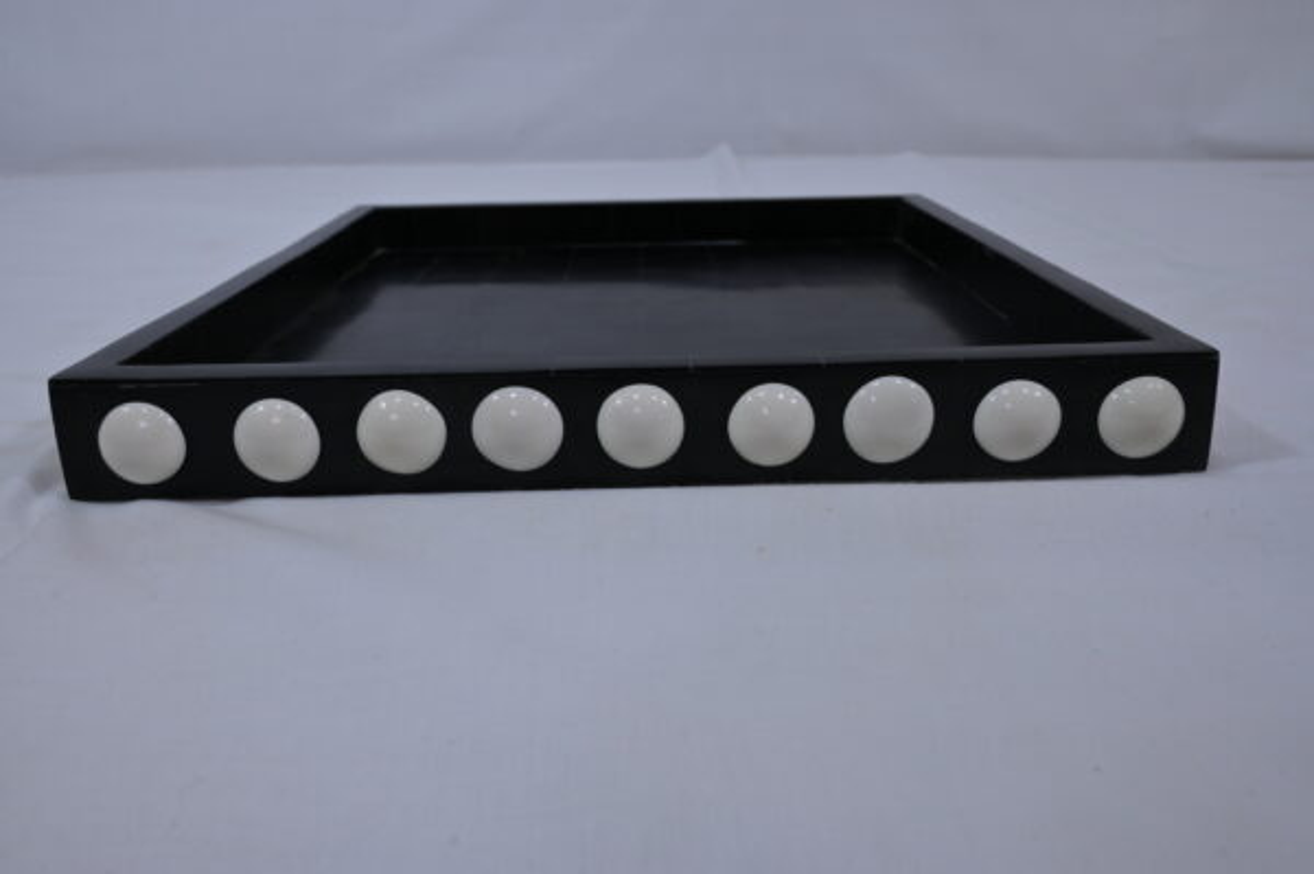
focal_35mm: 28
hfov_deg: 66.5
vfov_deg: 47.1
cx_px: 657
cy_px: 437
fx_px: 1003
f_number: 9
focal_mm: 27.5
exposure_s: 1/125
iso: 500
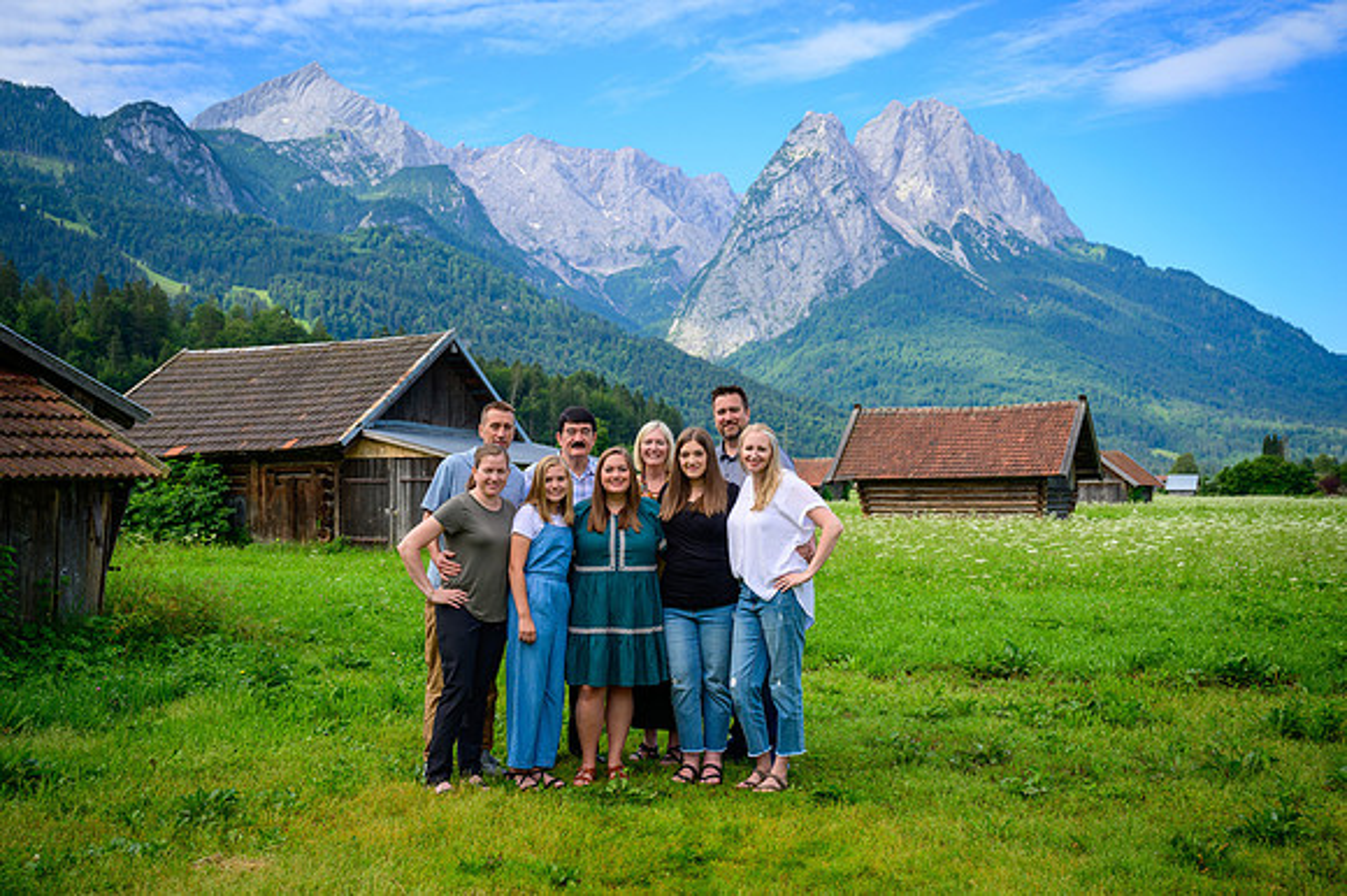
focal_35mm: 37
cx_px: 674
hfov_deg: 51.9
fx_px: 1384
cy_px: 448
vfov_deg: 35.9
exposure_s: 1/800
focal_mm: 37
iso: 125
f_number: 4
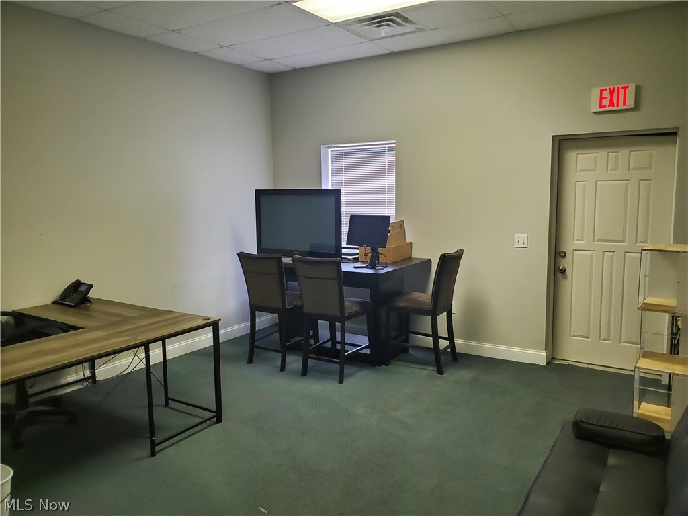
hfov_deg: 67.3
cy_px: 258
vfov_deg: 53.1
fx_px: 517
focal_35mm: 26
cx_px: 344
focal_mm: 4.3
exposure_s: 1/40
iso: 320
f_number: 2.4
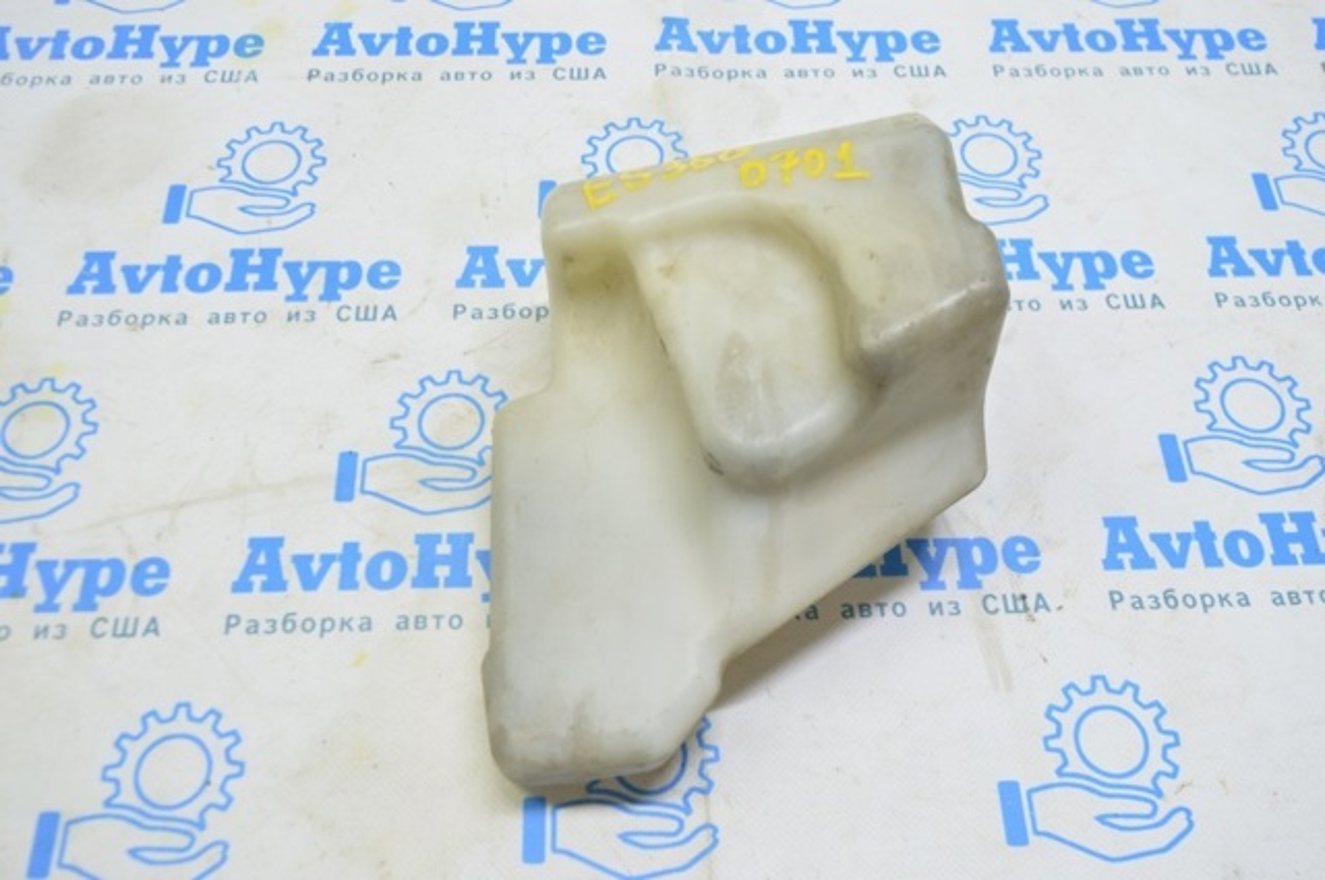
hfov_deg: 57.3
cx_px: 662
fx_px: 1213
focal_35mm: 33
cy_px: 440
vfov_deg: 39.9
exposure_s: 1/20
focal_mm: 22
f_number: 5.6
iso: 400
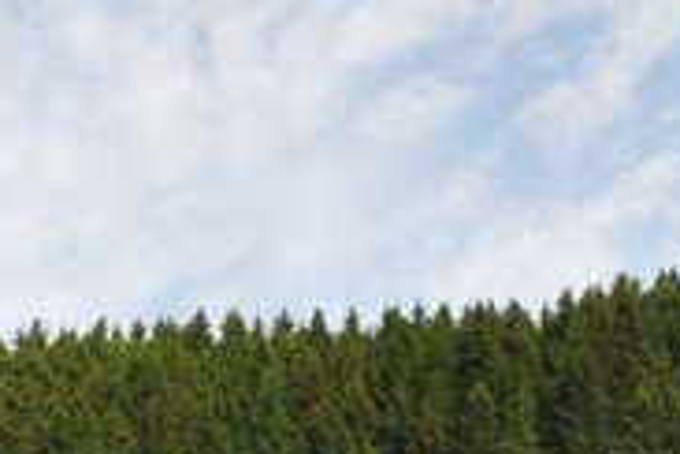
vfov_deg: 8.1
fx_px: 3063
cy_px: 889
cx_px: -353
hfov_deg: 12.1
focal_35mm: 162
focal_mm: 25
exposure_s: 1/250
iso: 200
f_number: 8
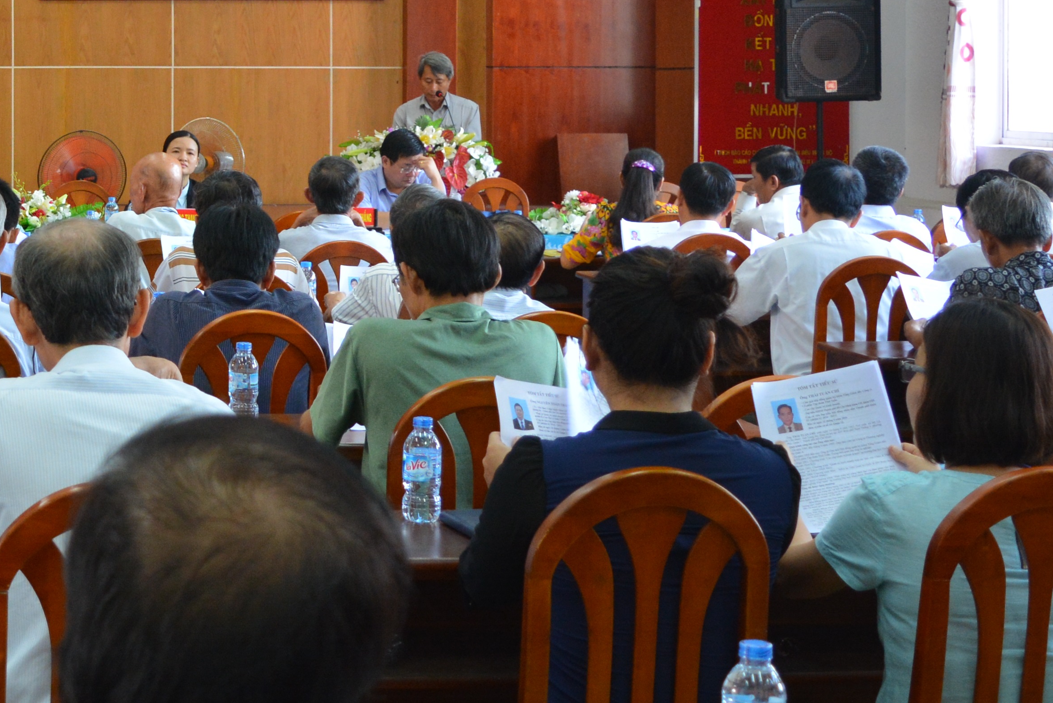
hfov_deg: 23.7
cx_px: -100
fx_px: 2348
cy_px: 98
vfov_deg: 16.8
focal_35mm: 80
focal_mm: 21
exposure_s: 1/60
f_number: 4
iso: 720
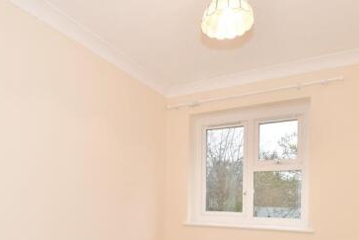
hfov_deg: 67.1
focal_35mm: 27
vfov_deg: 45.0
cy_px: 200
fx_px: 269
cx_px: 155
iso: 200
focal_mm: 10
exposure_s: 1/6
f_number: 8
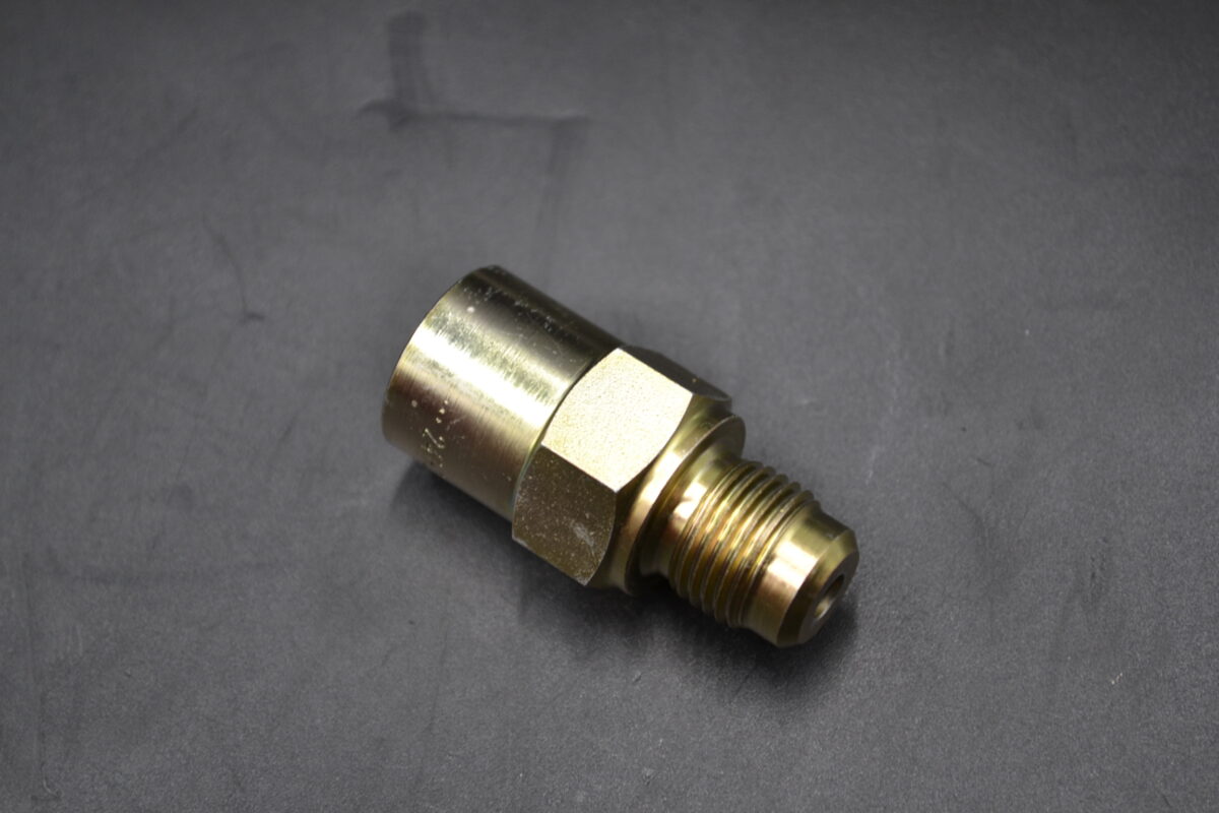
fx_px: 2793
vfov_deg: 16.6
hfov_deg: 24.6
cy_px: 406
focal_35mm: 82
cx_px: 610
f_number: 5.6
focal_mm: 55
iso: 400
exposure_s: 1/50
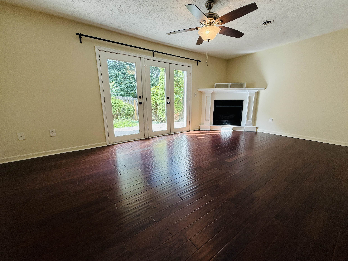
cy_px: 130
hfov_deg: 102.1
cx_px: 174
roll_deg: -0.1
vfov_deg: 85.7
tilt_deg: -12.1
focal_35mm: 14
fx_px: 141
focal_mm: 2.22
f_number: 2.2
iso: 80
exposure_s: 1/120
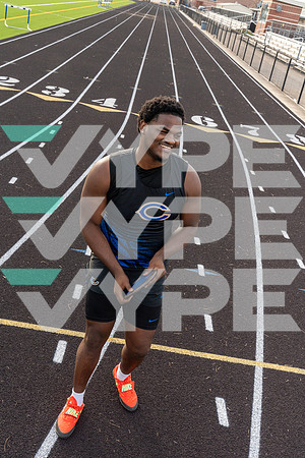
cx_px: 152
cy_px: 229
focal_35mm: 40
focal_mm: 40
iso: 160
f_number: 10
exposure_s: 1/250
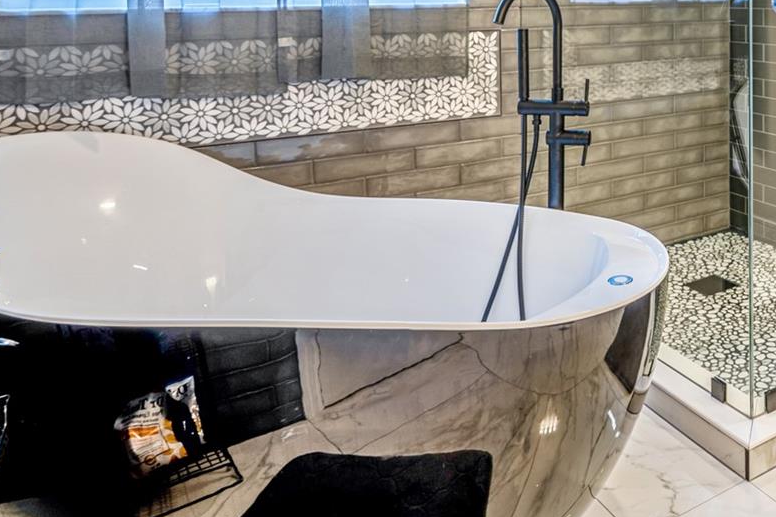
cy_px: 28
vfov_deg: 36.8
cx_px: 793
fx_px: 711
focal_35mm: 33
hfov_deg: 46.7
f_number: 9
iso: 100
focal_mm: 16
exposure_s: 1/6
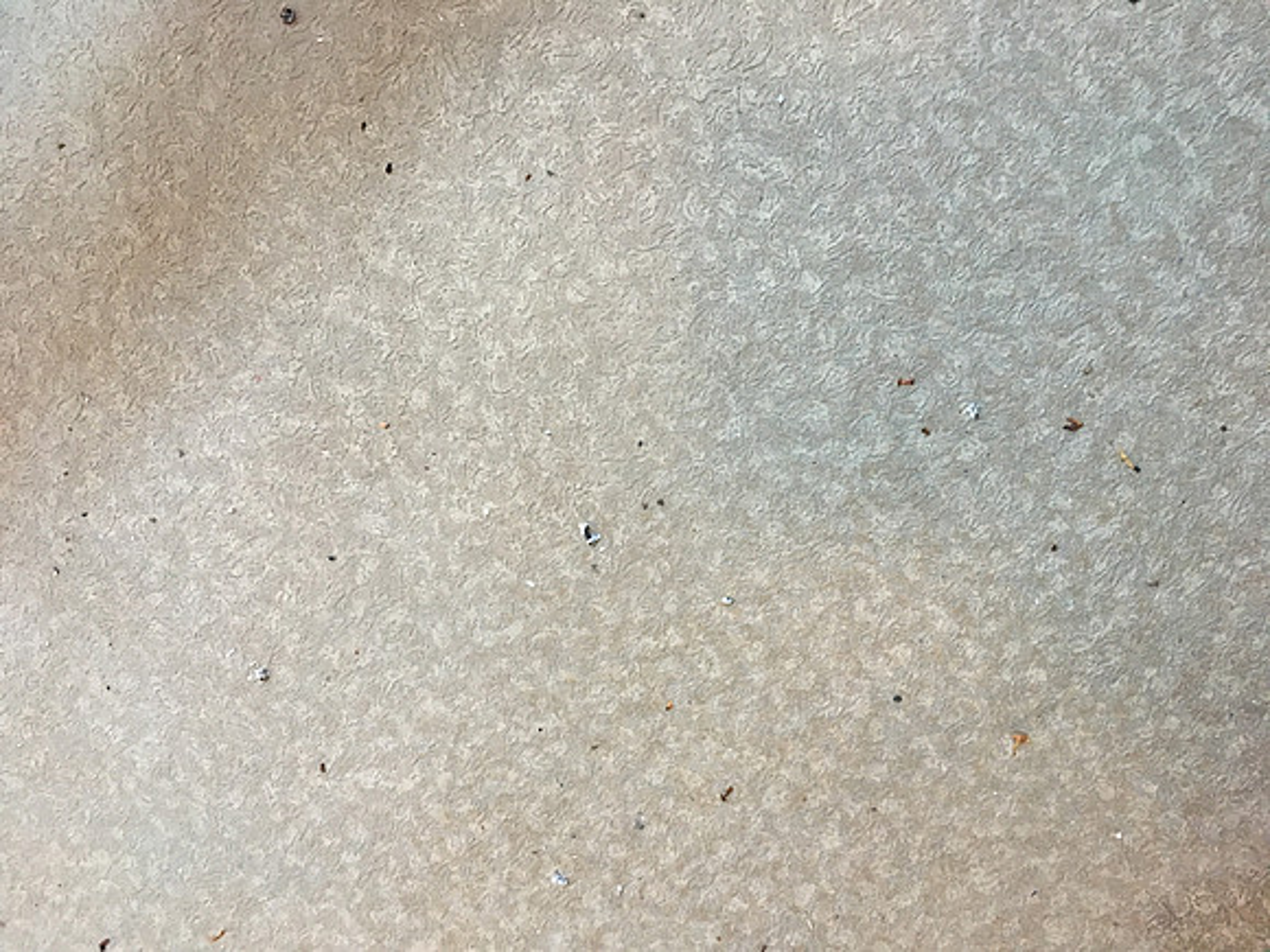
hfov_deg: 61.7
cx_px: 635
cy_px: 476
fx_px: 1064
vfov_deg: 48.2
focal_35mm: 29
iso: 200
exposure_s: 1/30
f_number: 2.2
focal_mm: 4.15
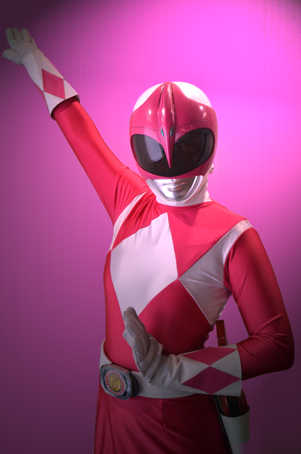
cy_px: 227
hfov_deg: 36.7
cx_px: 150
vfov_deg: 53.2
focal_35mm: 36
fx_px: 454
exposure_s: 1/60
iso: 1250
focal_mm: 24
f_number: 4.5
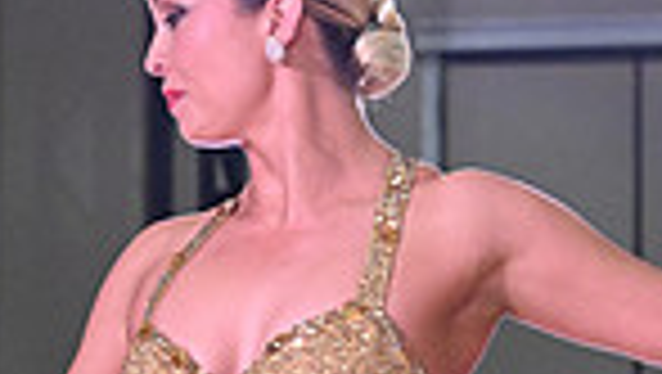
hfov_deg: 5.0
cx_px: -52
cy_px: 707
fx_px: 7608
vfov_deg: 2.8
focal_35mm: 433
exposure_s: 1/320
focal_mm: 105
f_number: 6.3
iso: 5000
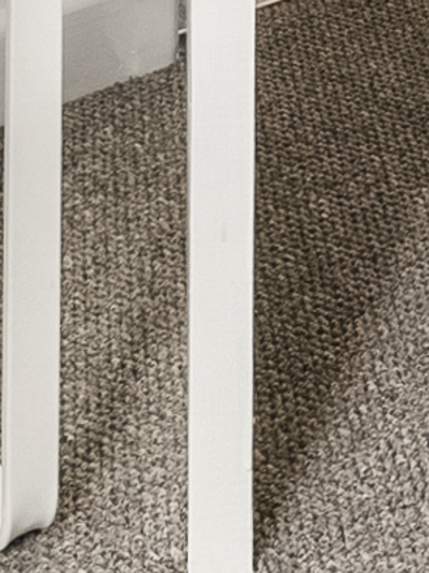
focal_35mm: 130
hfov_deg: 10.1
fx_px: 2149
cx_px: 998
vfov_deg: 11.5
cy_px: -953
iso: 400
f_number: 8
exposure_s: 1/100
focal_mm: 14
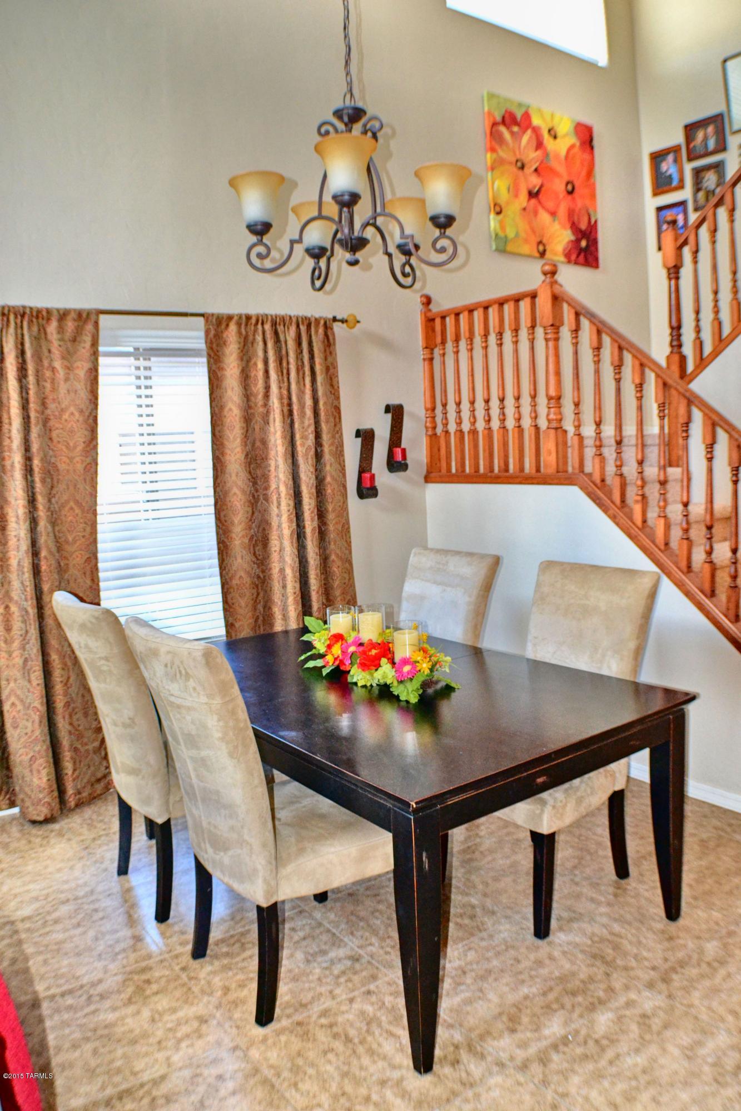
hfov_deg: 36.9
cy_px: 556
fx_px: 1112
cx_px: 370
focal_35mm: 36
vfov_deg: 53.1
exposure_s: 1/60
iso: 1600
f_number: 4
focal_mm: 24
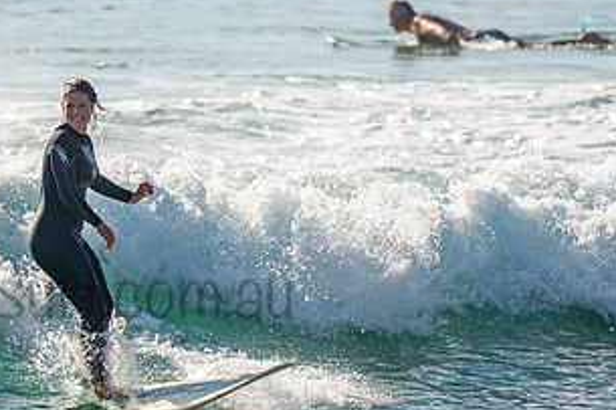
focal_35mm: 951
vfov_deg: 1.4
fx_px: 16263
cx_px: 79
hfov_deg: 2.2
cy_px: 272
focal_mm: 500
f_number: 5.6
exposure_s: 1/2000
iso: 125
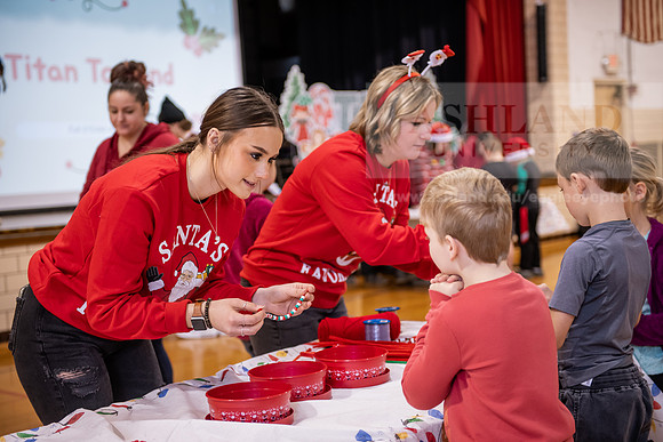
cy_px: 221
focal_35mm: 56
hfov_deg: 35.6
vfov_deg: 24.2
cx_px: 332
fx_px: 1032
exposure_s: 1/160
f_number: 3.2
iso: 1000
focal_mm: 56
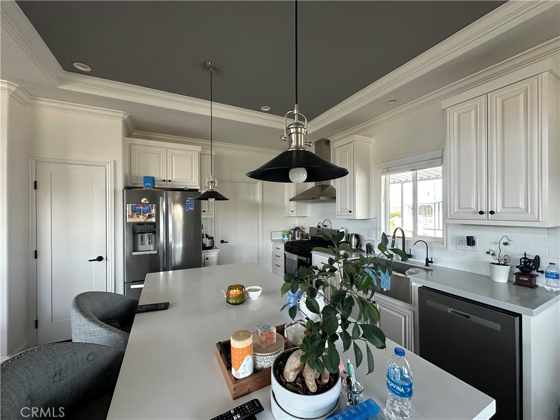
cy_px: 210
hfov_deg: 102.1
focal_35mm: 14
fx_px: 226
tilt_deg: +0.5
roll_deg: -0.4
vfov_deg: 85.7
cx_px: 280
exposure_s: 1/99
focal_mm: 2.22
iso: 200
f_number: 2.2
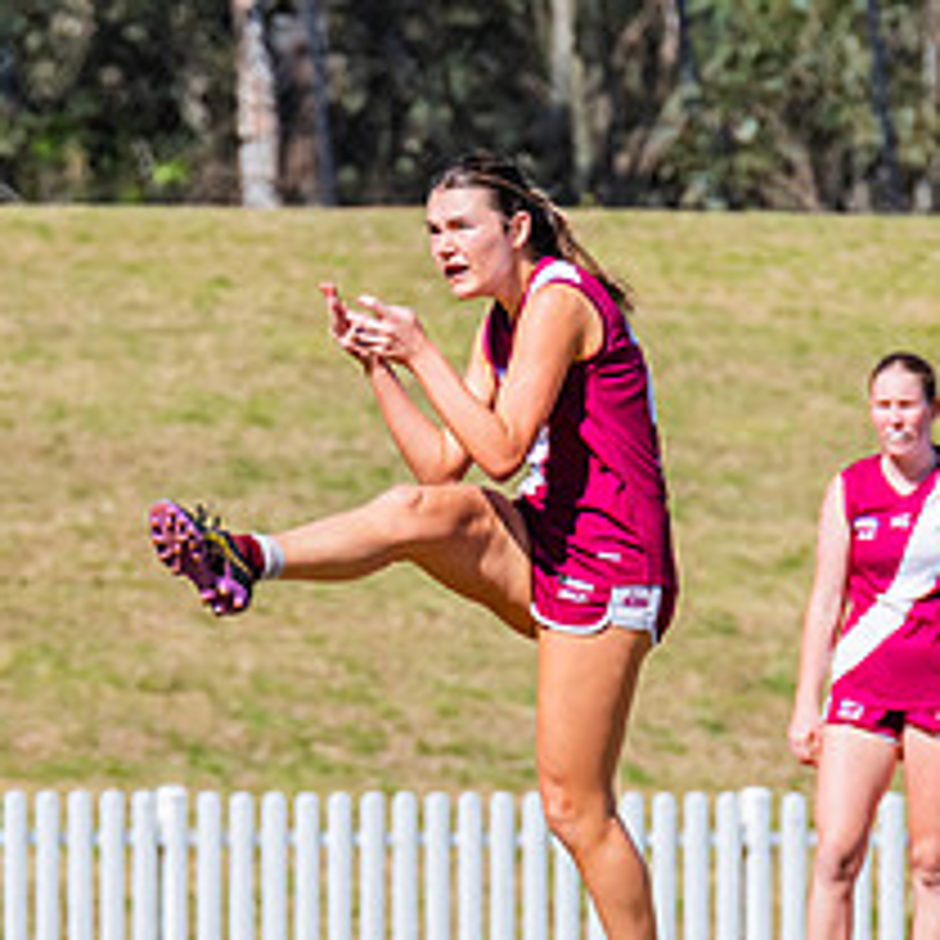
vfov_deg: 1.5
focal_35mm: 1161
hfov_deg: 1.5
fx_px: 35669
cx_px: 419
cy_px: 514
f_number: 10
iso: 800
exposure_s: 1/1600
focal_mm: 420
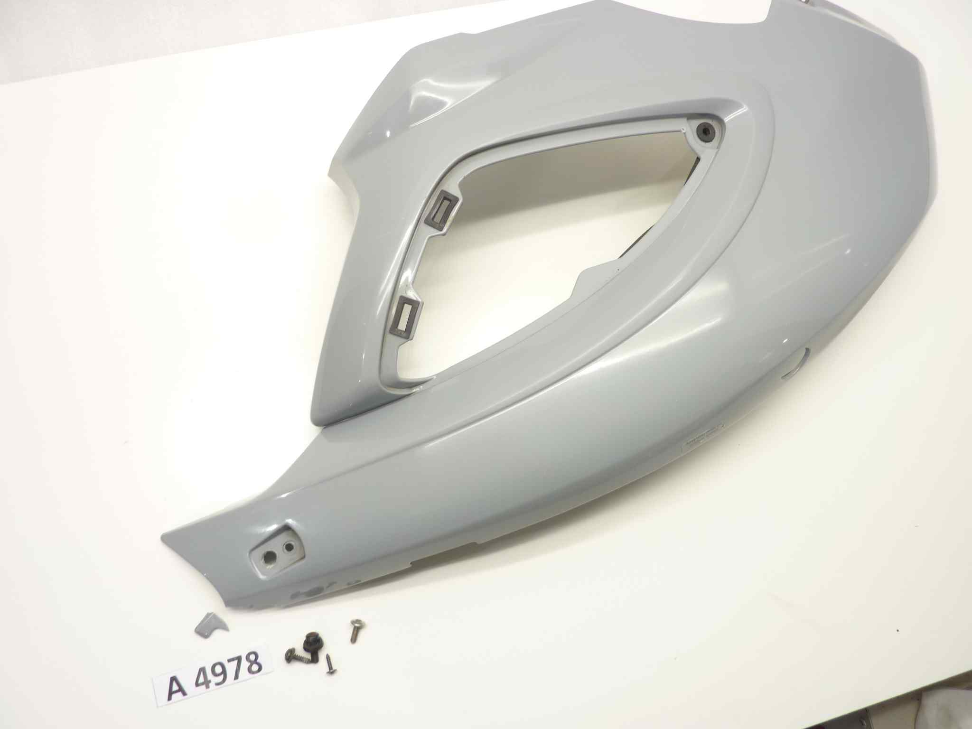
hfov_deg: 69.4
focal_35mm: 25
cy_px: 364
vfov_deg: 54.9
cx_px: 486
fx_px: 702
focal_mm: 4.1
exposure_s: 1/10
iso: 80
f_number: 3.3
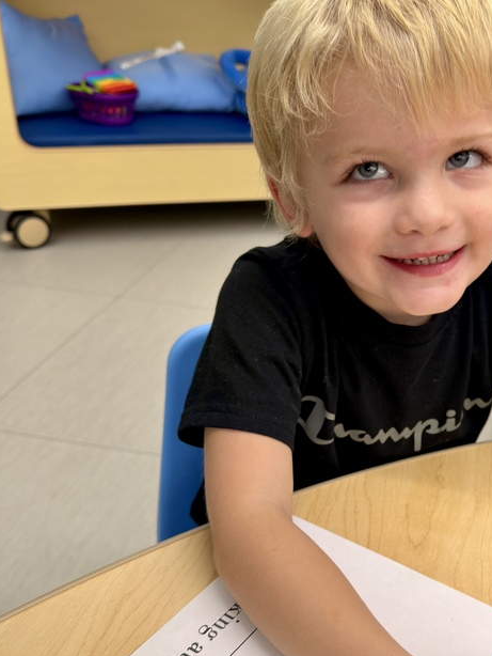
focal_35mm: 40
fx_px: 758
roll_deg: -5.1
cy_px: 385
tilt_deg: -30.3
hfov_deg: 34.7
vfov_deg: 46.6
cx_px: 403
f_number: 1.78
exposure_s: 1/50
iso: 100
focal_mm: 6.76
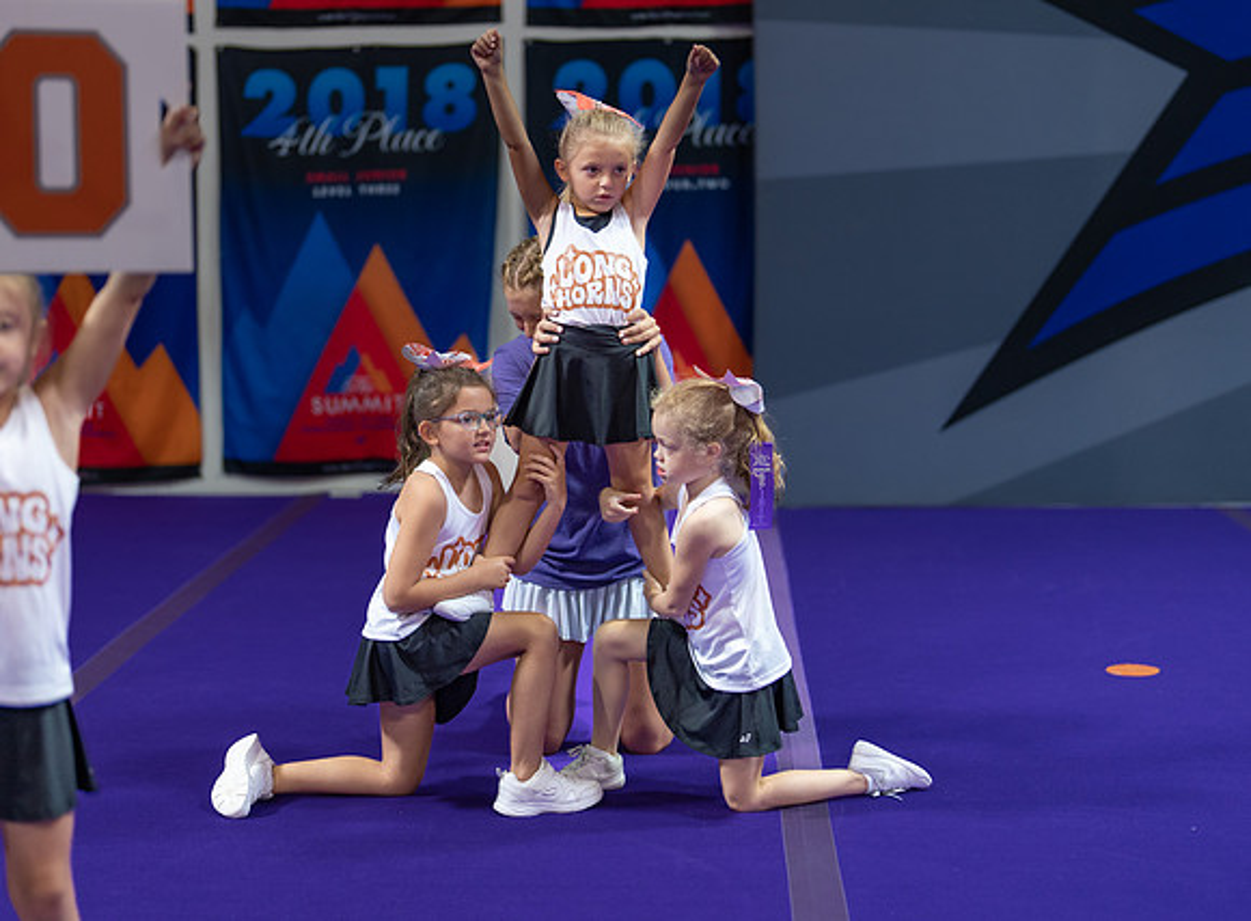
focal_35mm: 67
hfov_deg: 29.2
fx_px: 2398
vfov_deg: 21.7
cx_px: 573
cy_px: 367
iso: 500
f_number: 1.2
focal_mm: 50
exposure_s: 1/320
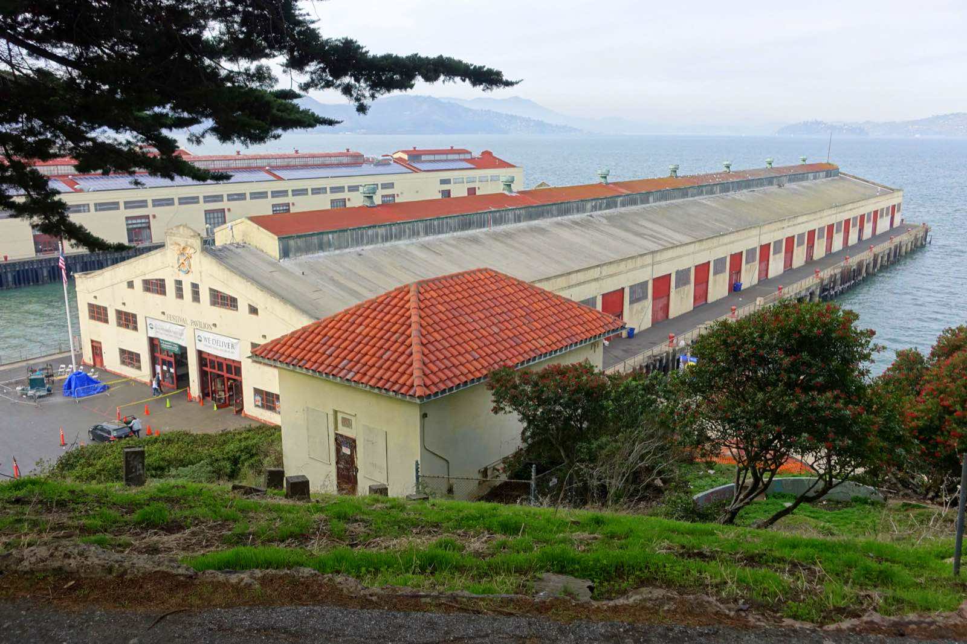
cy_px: 322
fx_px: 832
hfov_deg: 60.3
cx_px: 484
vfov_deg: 42.3
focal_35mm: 31
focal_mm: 11.22
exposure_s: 1/200
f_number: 3.5
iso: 400
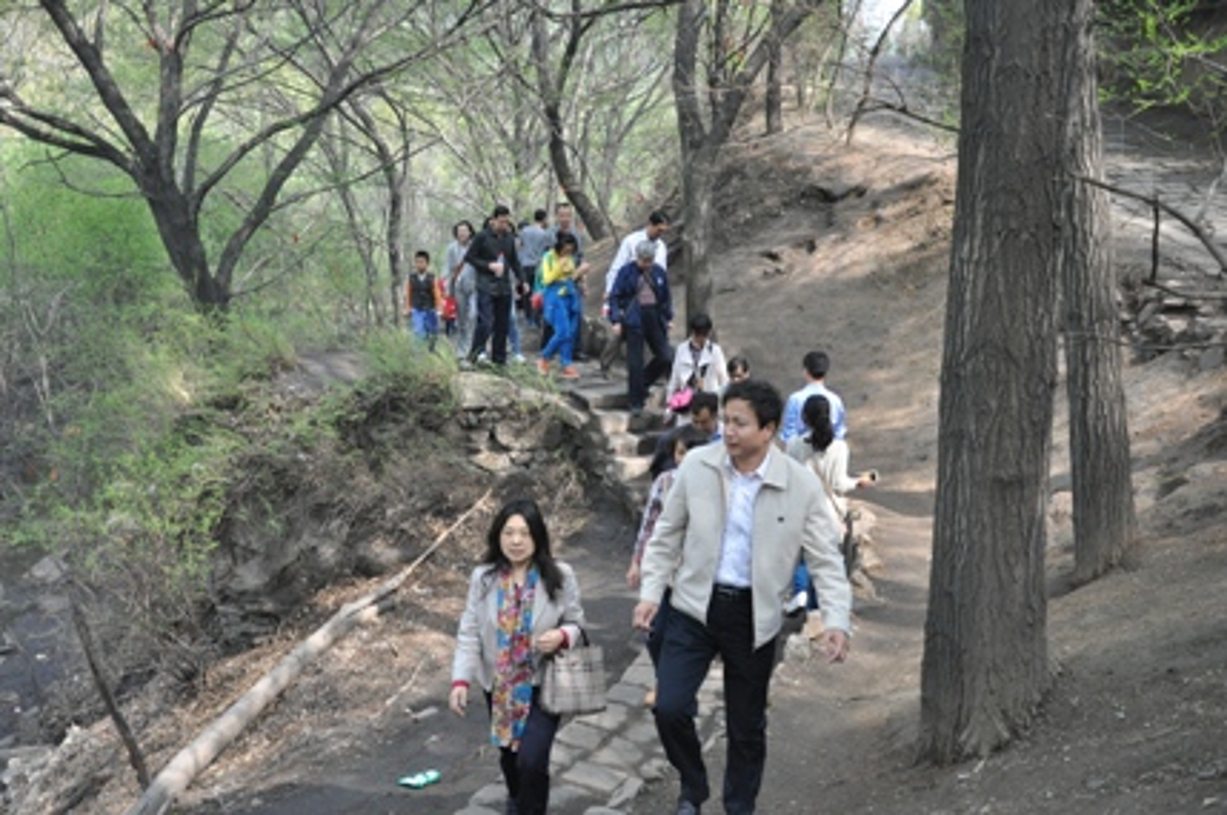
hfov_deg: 51.3
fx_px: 1277
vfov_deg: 35.4
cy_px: 408
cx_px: 614
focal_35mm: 38
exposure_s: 1/640
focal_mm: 25
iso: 800
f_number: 4
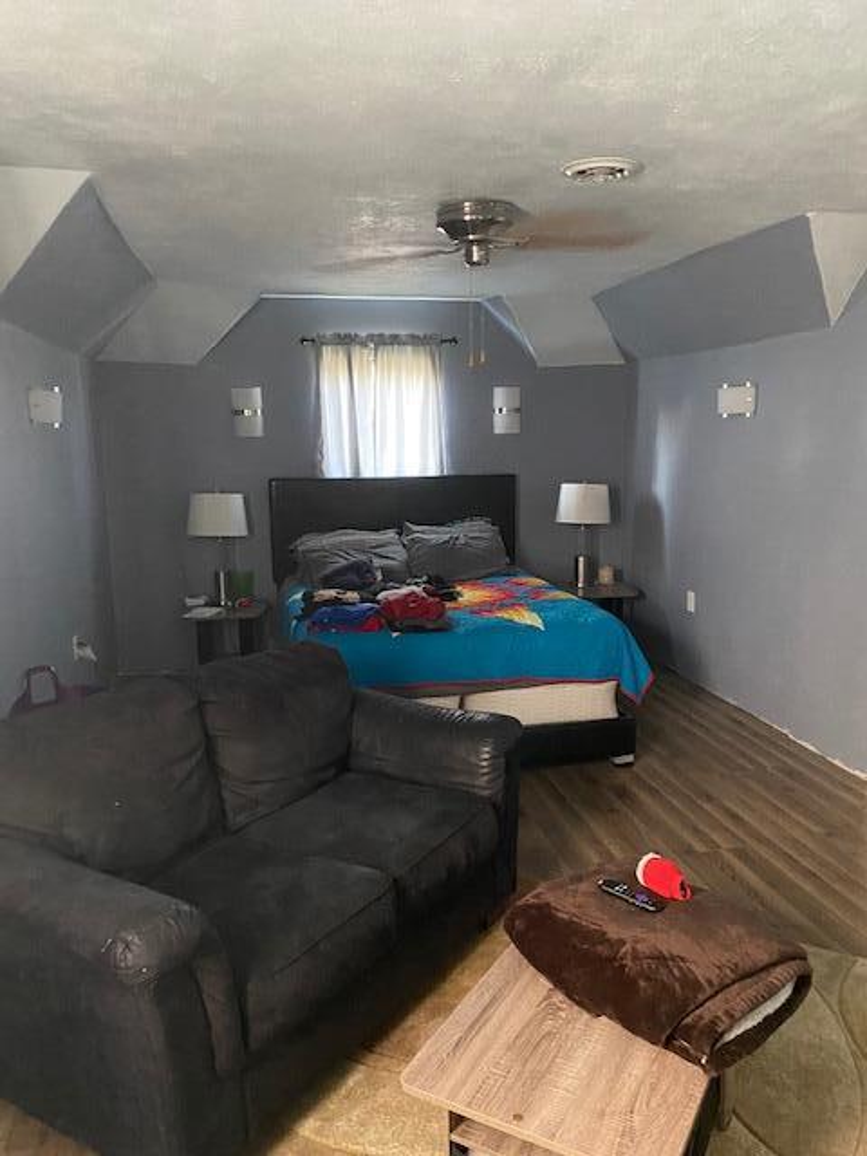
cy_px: 578
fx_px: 868
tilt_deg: -9.9
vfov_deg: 67.3
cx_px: 434
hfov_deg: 53.1
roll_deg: +1.4
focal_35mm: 26
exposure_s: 1/30
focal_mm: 4.25
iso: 800
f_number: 1.8
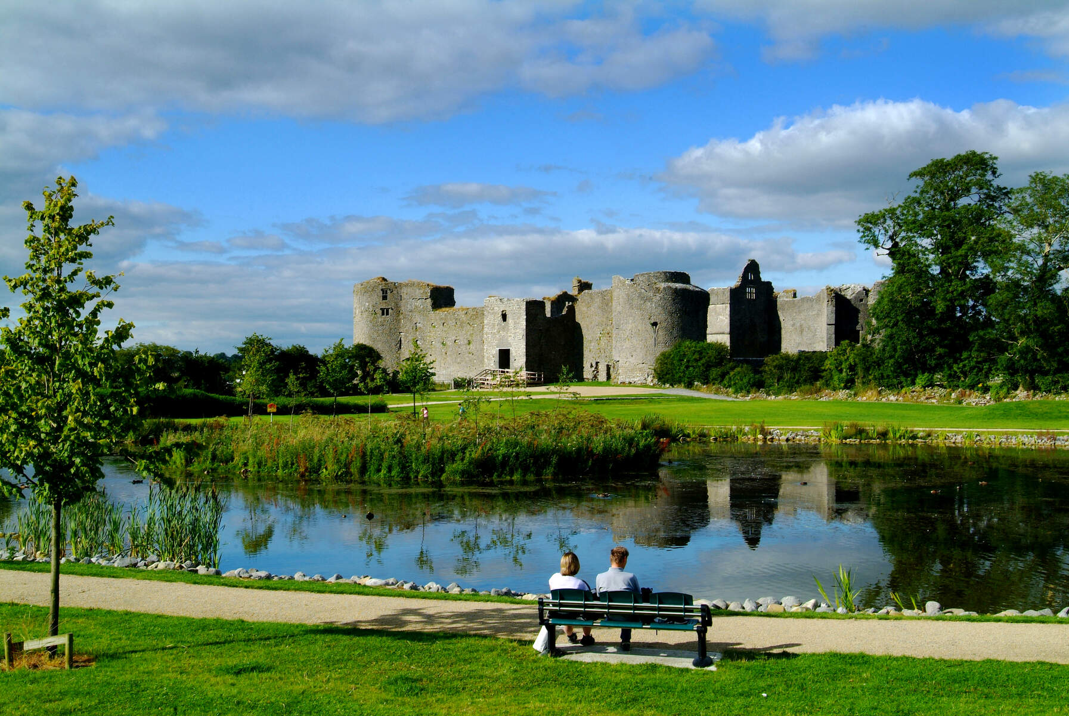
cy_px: 358
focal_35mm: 42
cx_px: 534
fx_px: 1249
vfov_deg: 32.0
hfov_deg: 46.4
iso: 100
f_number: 13
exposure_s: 1/125
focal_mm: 28
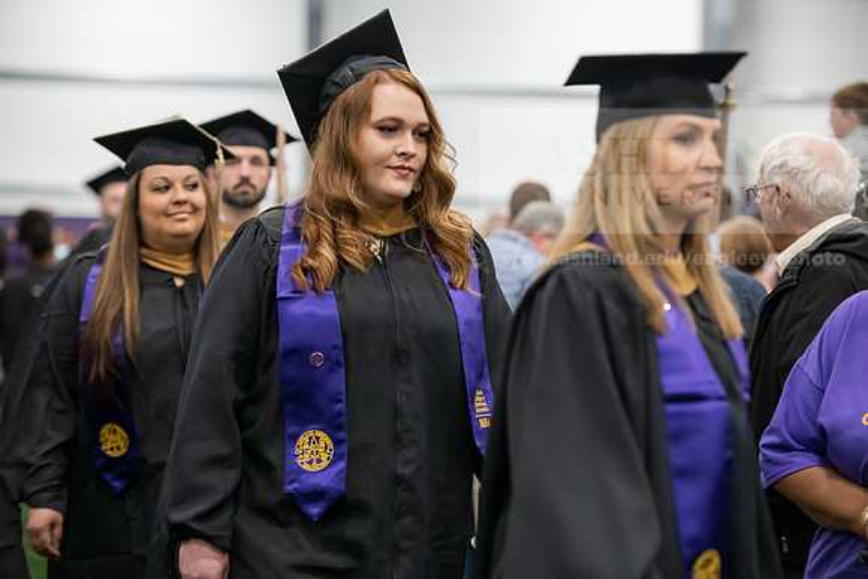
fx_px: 2701
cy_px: 290
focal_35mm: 112
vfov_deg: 12.2
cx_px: 434
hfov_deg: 18.3
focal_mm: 112
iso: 3200
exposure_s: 1/200
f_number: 3.2
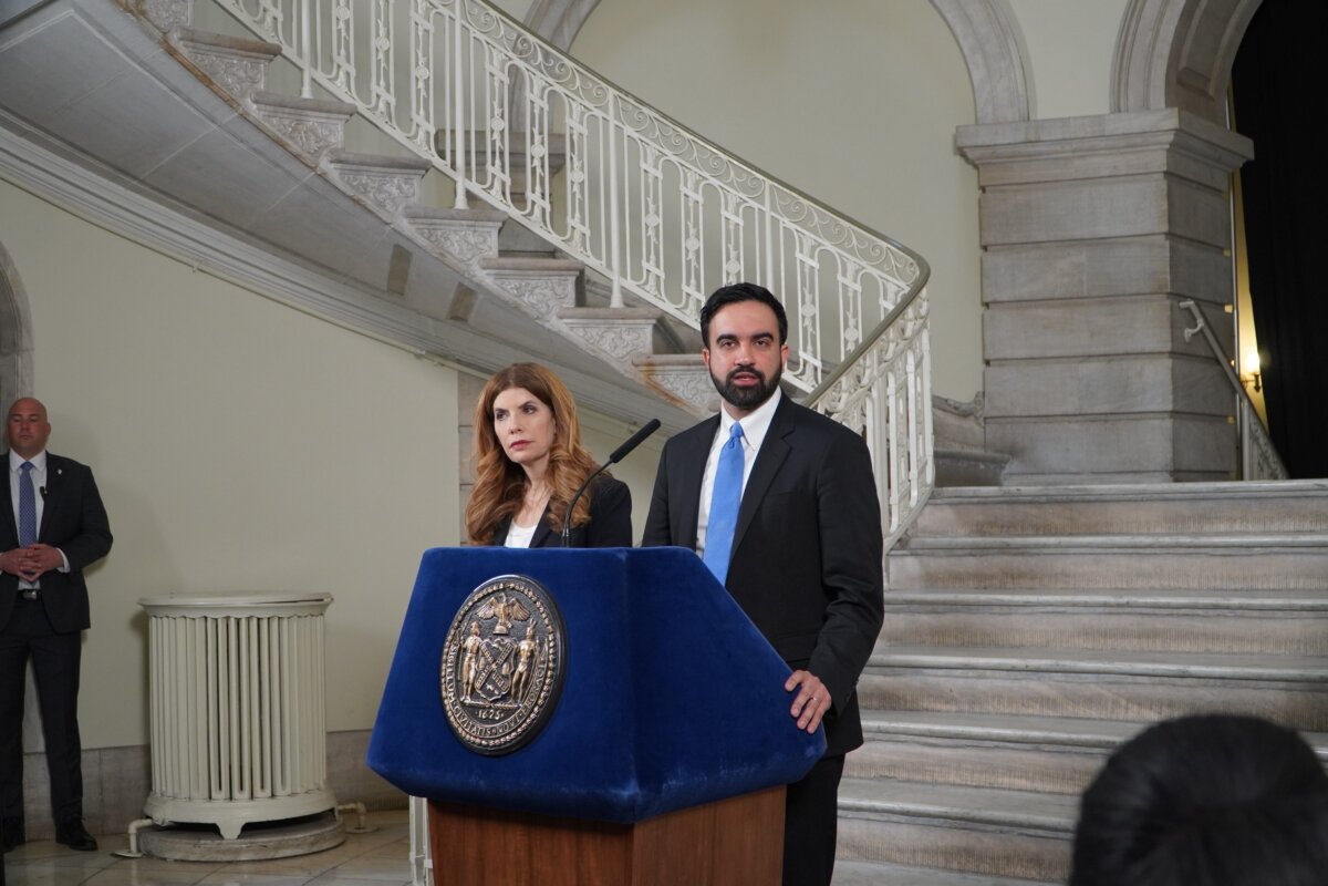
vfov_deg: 31.9
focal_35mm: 42
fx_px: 1549
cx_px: 664
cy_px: 443
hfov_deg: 46.4
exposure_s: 1/160
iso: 1250
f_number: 4
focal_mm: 28
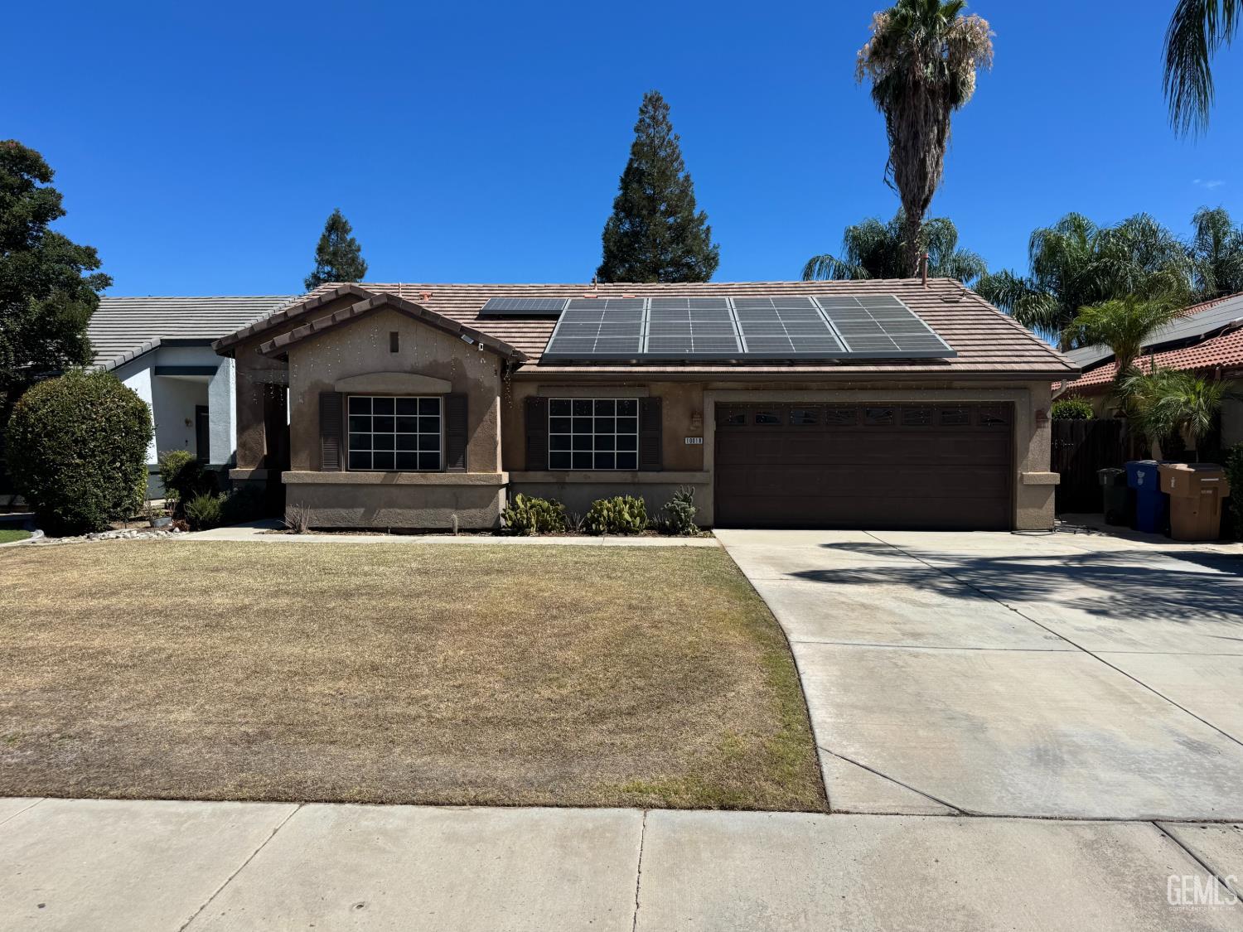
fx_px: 862
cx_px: 622
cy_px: 466
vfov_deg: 56.8
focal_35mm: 24
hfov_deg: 71.6
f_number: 1.78
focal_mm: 6.76
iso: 80
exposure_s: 1/6410
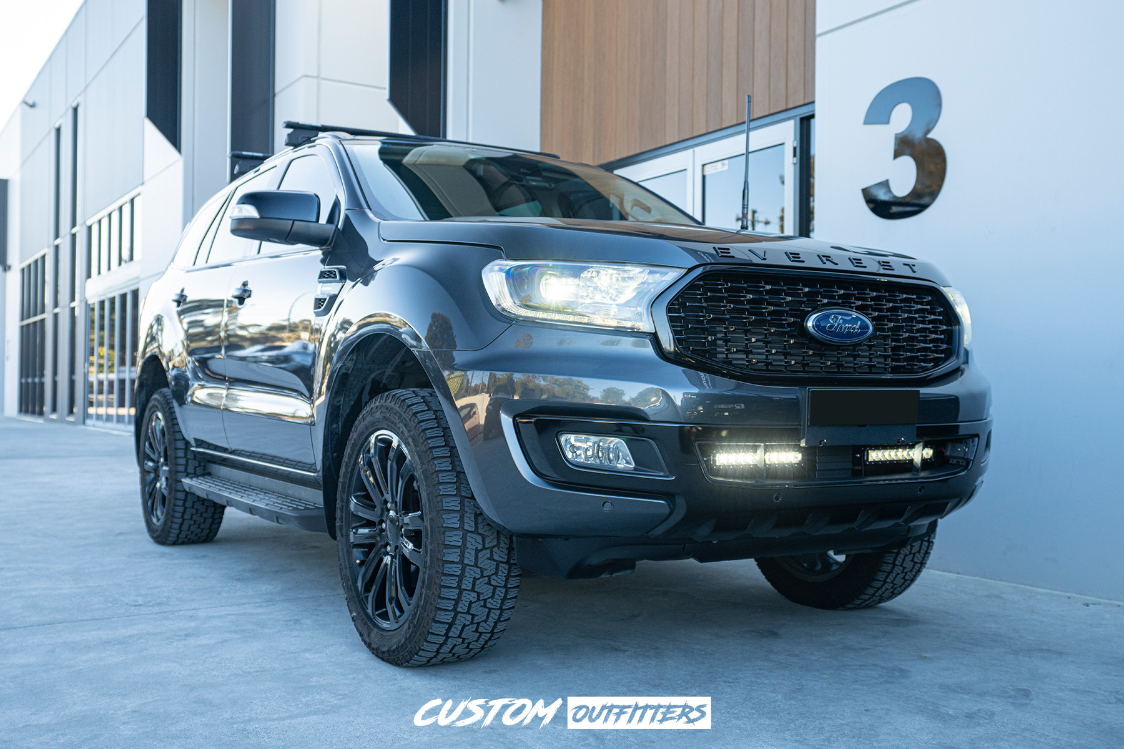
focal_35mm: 31
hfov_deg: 60.3
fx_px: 968
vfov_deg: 42.3
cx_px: 562
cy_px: 374
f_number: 4
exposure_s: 1/160
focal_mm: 31
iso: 400
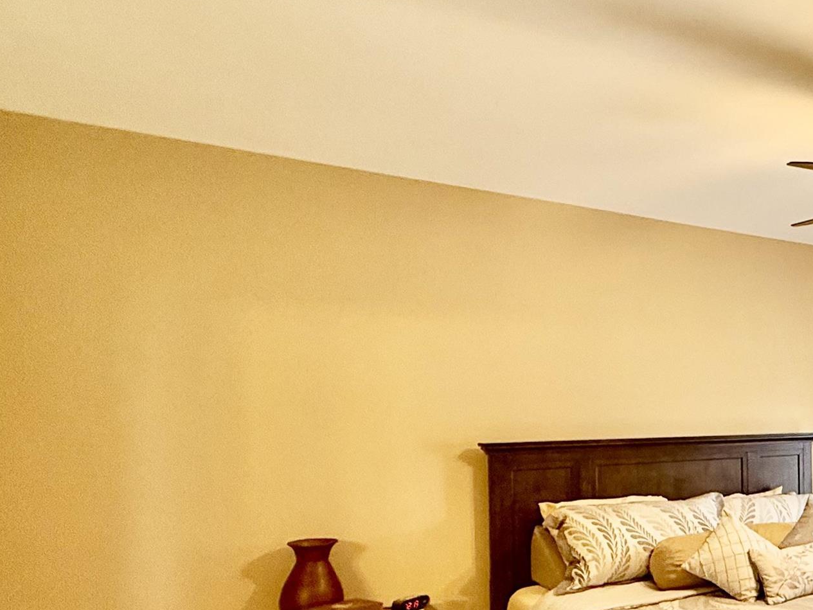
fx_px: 799
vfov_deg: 41.0
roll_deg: +1.7
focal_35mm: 34
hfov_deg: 43.4
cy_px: 427
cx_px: 870
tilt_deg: -0.7
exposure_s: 1/60
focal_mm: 2.22
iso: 320
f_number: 2.2
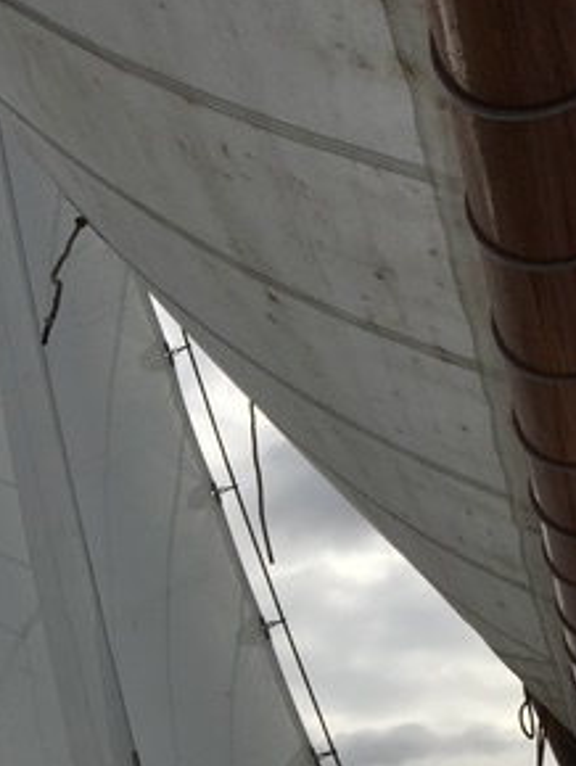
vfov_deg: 29.1
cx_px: -24
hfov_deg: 22.0
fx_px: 1418
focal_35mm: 64
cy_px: 684
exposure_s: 1/3077
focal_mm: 4.15
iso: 25
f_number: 2.2
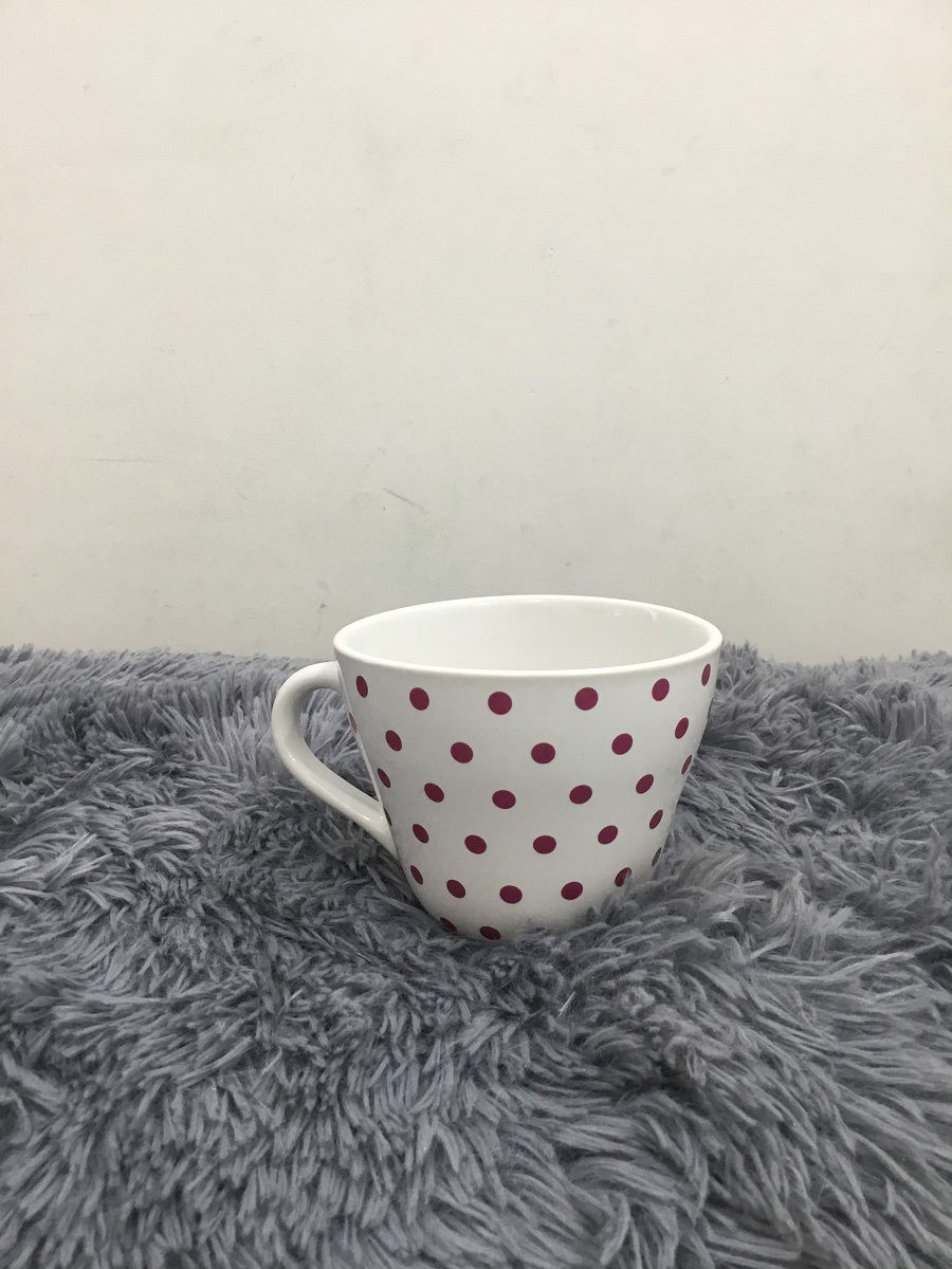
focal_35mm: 31
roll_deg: +0.6
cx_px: 476
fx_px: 1137
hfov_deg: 45.4
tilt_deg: -13.8
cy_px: 634
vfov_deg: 58.4
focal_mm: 3.3
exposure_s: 1/33
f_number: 2.4
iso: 80
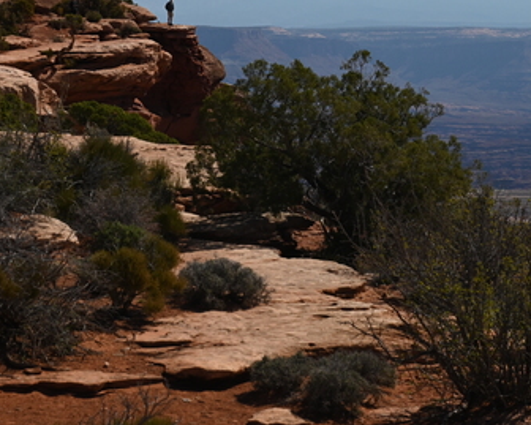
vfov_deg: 9.4
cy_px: 140
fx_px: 2578
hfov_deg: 11.8
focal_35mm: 164
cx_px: 218
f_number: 8
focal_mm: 70
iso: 400
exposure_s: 1/1000
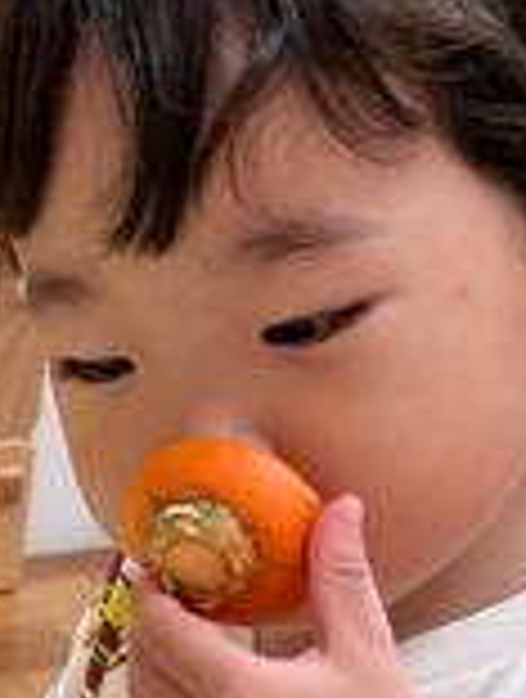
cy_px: 642
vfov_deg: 20.0
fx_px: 1937
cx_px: 0
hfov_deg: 15.2
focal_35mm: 96
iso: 80
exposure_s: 1/111
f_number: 1.8
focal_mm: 3.99
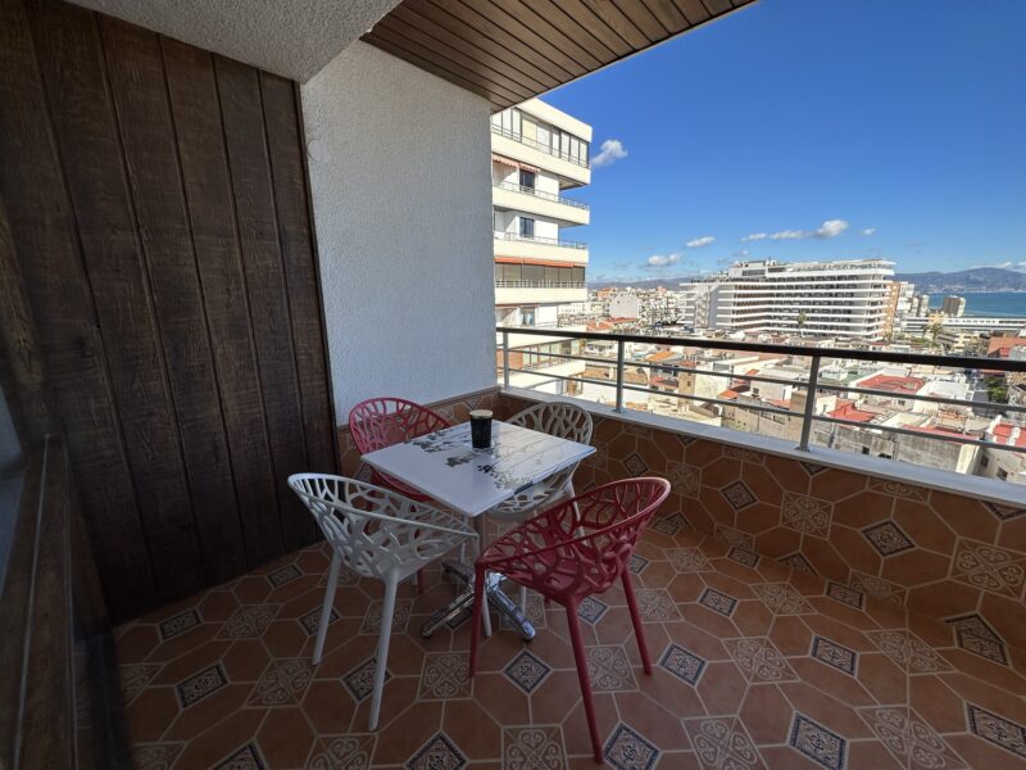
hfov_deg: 102.1
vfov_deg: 85.7
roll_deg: +0.4
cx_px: 513
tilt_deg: -12.5
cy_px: 385
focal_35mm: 14
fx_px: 415
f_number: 2.2
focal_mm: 2.22
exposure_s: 1/1689
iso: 40
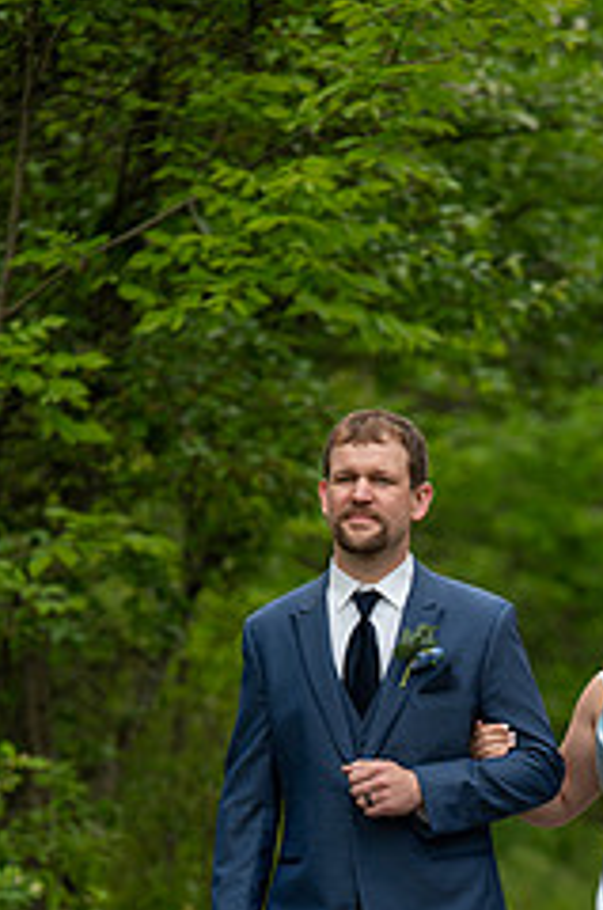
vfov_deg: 5.5
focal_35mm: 375
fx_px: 9462
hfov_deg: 3.6
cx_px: 521
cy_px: 774
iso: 320
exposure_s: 1/200
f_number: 3.5
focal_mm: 200
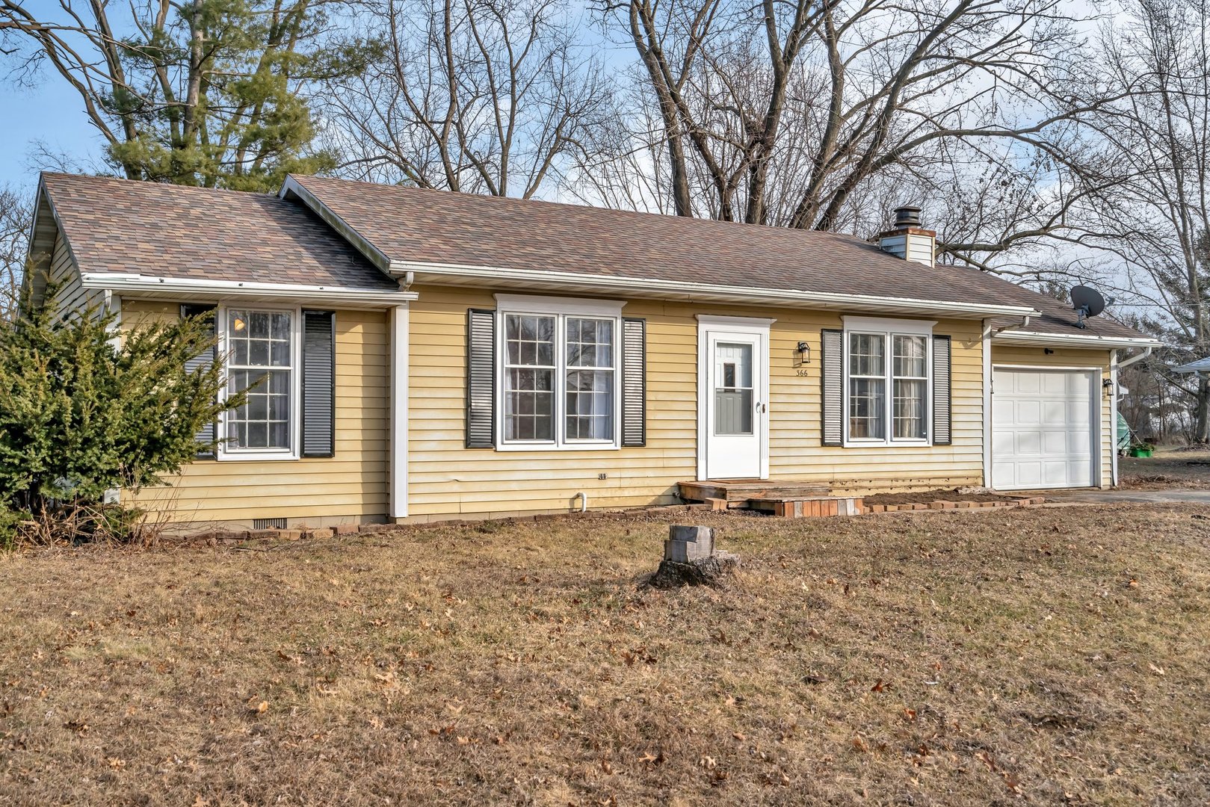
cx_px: 605
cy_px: 404
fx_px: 1177
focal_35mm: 35
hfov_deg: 54.4
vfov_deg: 37.9
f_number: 10
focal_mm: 35
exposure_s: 1/500
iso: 500
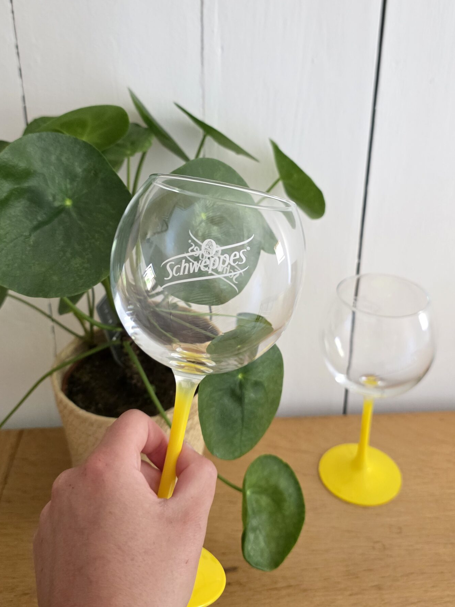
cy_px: 239
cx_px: 242
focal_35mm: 33
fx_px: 578
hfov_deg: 42.9
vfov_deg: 54.9
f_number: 1.7
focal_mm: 6.3
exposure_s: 1/60
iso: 1600
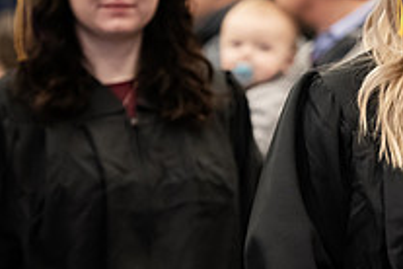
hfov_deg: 5.6
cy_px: -17
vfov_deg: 3.8
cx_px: 516
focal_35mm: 364
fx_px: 4074
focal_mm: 130
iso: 2000
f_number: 3.2
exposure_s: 1/200
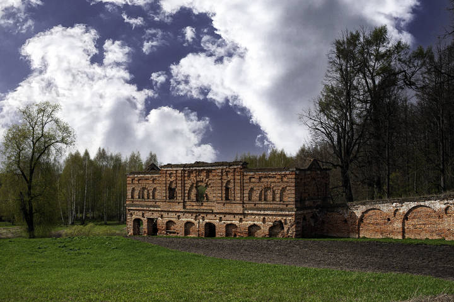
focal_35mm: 35
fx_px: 441
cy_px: 151
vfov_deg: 37.9
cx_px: 227
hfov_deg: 54.4
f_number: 9
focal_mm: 35
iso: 200
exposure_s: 1/1250
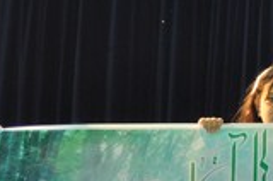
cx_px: 309
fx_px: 1044
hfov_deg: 14.5
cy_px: 219
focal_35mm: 138
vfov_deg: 9.8
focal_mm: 23
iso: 800
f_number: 3.8
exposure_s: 1/60
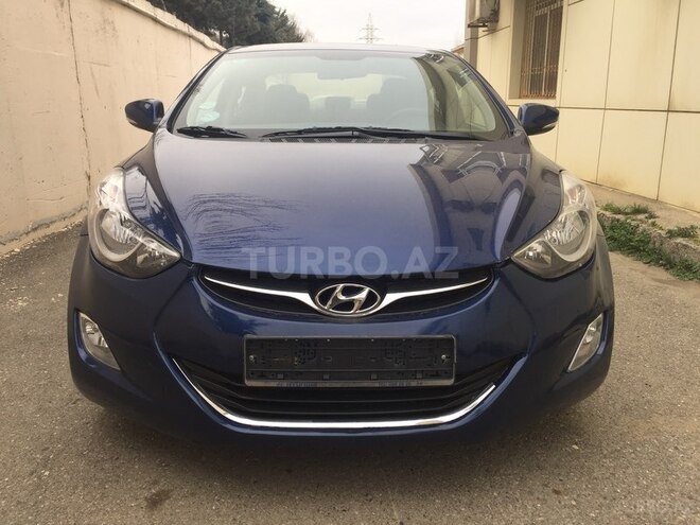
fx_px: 586
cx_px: 350
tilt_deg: -15.9
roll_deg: -2.0
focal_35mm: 29
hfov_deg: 61.7
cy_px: 262
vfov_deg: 48.2
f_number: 2.2
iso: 32
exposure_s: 1/237
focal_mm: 4.15
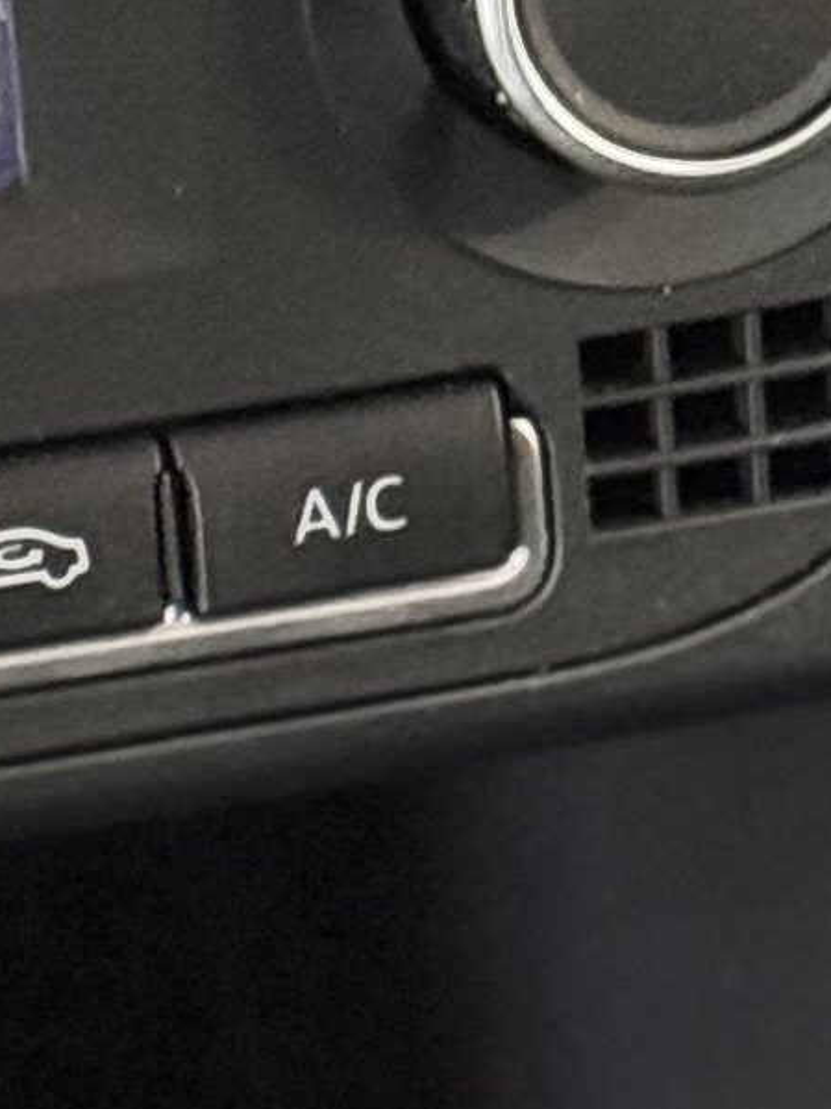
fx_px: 10342
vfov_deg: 6.1
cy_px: 1744
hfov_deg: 4.6
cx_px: -657
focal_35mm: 323
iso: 800
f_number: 1.78
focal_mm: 6.76
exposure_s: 1/29
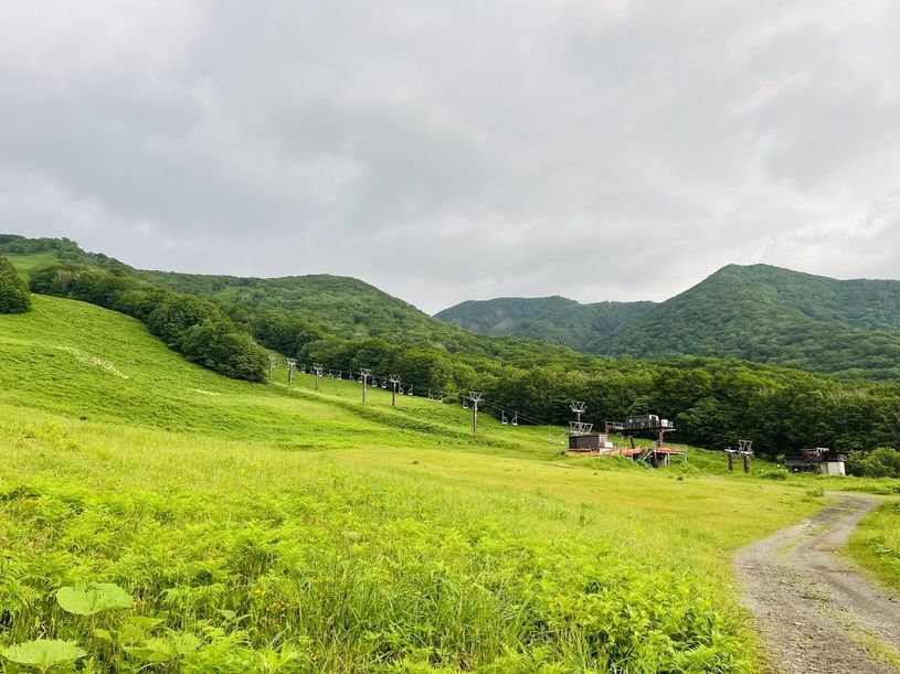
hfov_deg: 67.3
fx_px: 676
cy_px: 337
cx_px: 450
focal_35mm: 26
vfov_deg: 53.1
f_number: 1.6
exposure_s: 1/397
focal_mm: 5.1
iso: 50
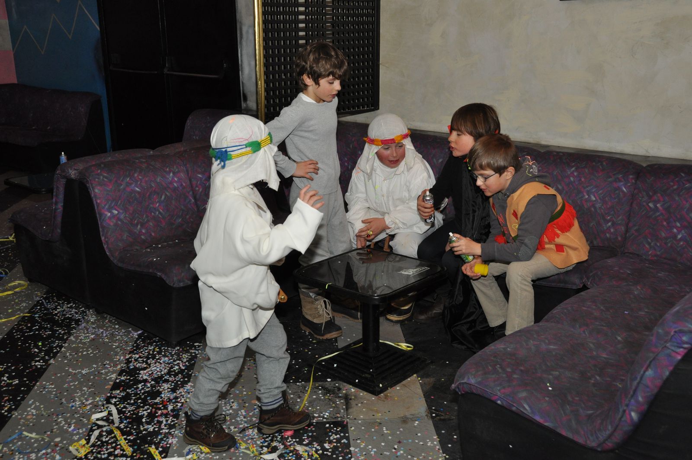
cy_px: 230
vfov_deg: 34.1
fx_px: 749
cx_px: 346
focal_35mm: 39
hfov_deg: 49.6
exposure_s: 1/60
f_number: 4
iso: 800
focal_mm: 26
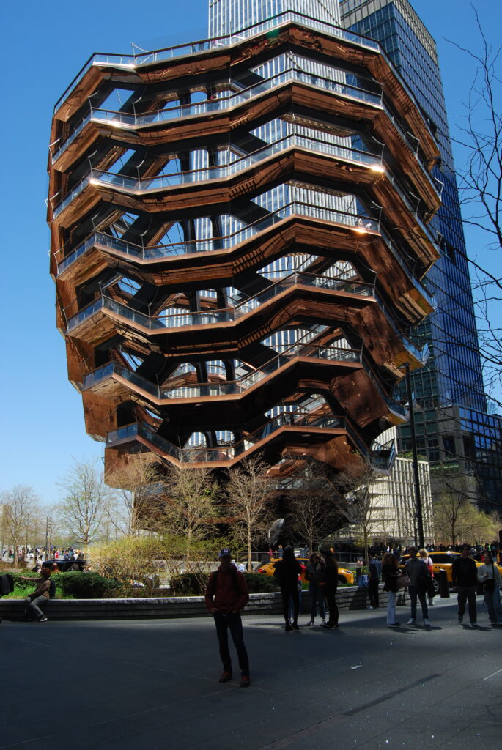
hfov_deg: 48.0
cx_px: 251
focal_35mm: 27
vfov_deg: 67.3
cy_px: 375
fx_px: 563
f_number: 8
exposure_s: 1/160
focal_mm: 18
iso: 100
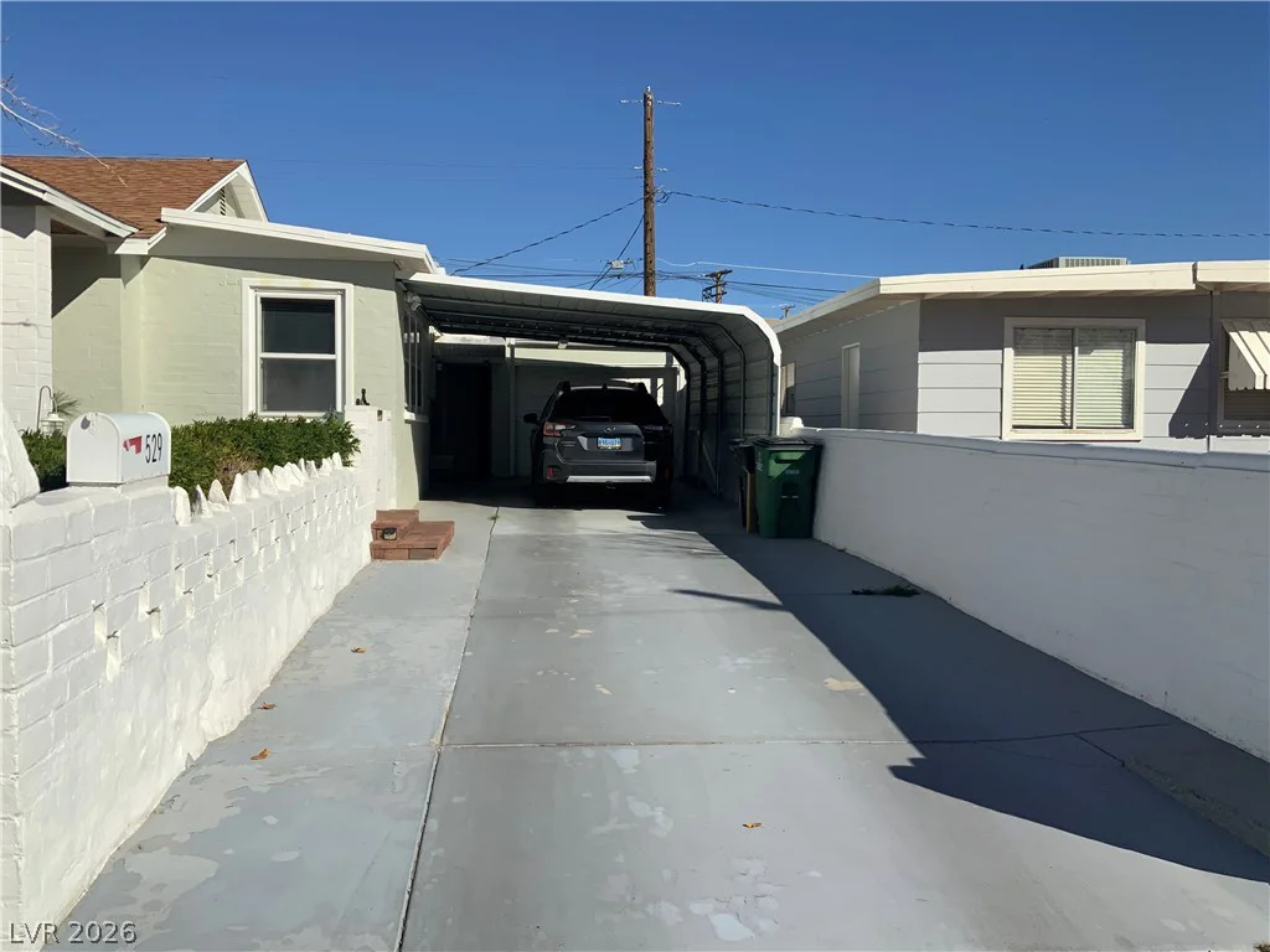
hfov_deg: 61.7
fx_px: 1064
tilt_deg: -3.1
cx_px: 635
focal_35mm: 29
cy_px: 476
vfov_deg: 48.2
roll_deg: -1.3
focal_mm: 3
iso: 20
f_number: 1.8
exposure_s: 1/4405
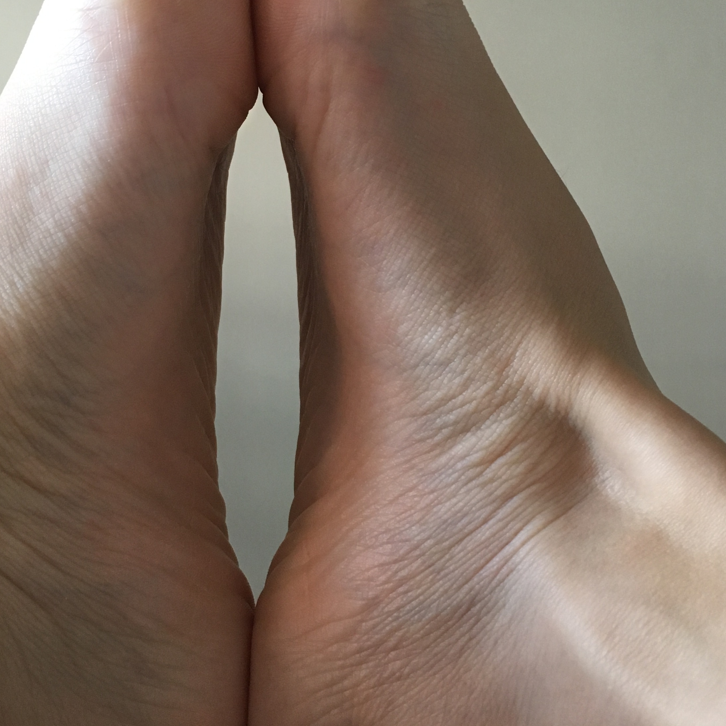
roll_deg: +0.7
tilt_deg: +3.0
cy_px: 259
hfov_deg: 35.9
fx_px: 1115
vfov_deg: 35.8
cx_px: 278
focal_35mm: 47
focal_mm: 4.15
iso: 125
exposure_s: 1/30
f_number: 2.2
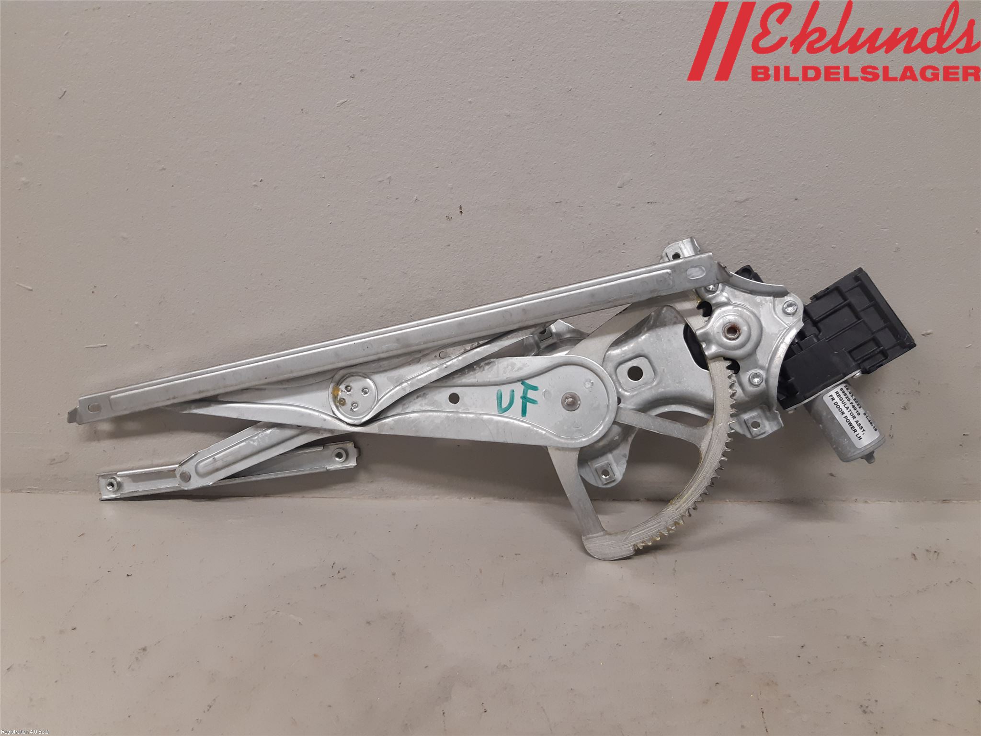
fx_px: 737
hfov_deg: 67.3
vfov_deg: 53.1
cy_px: 368
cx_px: 490
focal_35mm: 26
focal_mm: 3.93
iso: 125
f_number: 1.7
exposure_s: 1/50
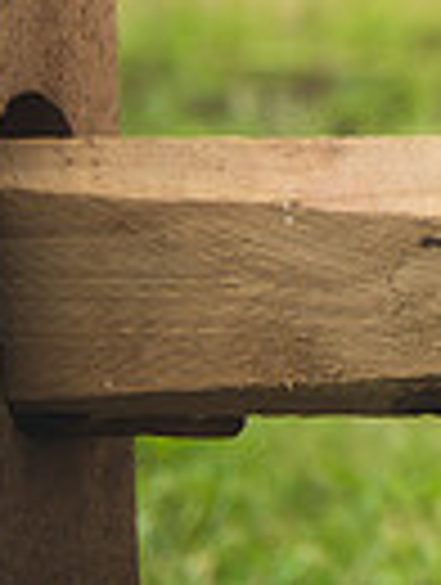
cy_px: -281
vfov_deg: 9.2
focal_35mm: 210
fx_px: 3555
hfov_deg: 6.5
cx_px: 1271
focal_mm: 48
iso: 100
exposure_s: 1/800
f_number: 2.8
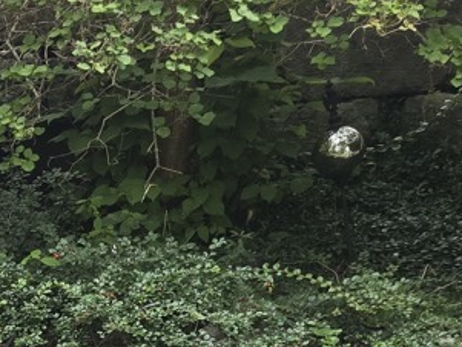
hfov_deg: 14.8
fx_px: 1429
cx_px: -480
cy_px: 798
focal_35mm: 107
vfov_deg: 11.7
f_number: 1.7
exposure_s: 1/180
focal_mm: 6.3
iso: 50
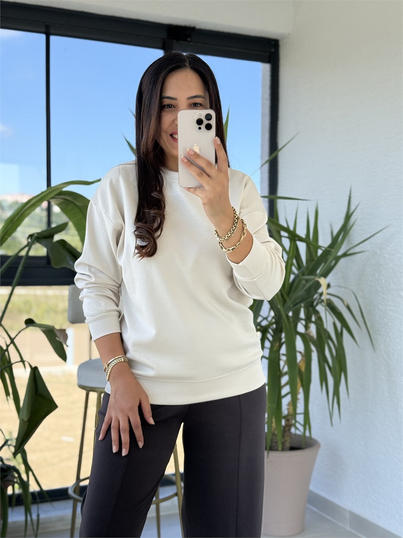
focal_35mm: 48
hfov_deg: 30.3
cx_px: 202
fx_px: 745
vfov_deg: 39.7
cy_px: 269
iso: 80
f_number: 1.78
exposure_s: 1/747
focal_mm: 6.76
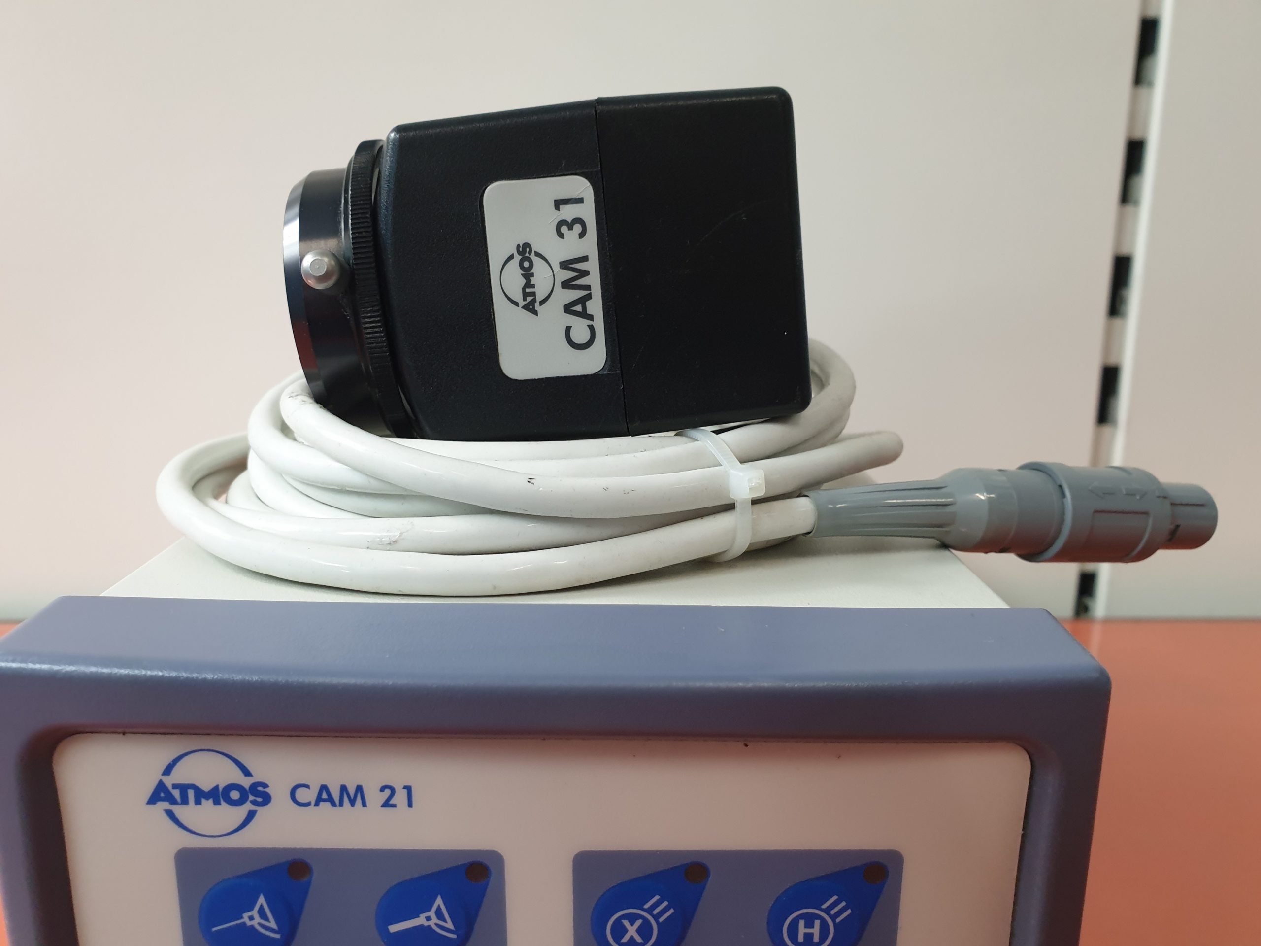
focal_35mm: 26
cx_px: 630
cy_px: 473
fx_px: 947
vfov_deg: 53.1
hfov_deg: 67.3
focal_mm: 4.3
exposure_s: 1/50
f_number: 2.4
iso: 200
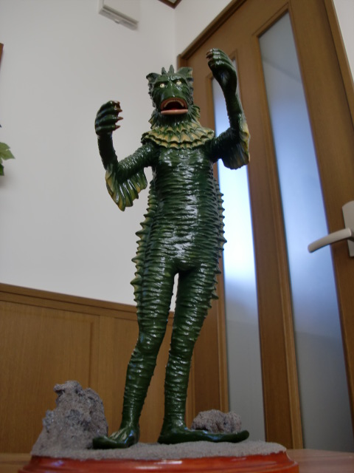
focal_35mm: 36
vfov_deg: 51.4
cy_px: 236
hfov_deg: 39.7
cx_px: 177
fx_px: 491
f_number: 2.8
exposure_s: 1/60
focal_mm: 6.3
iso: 64
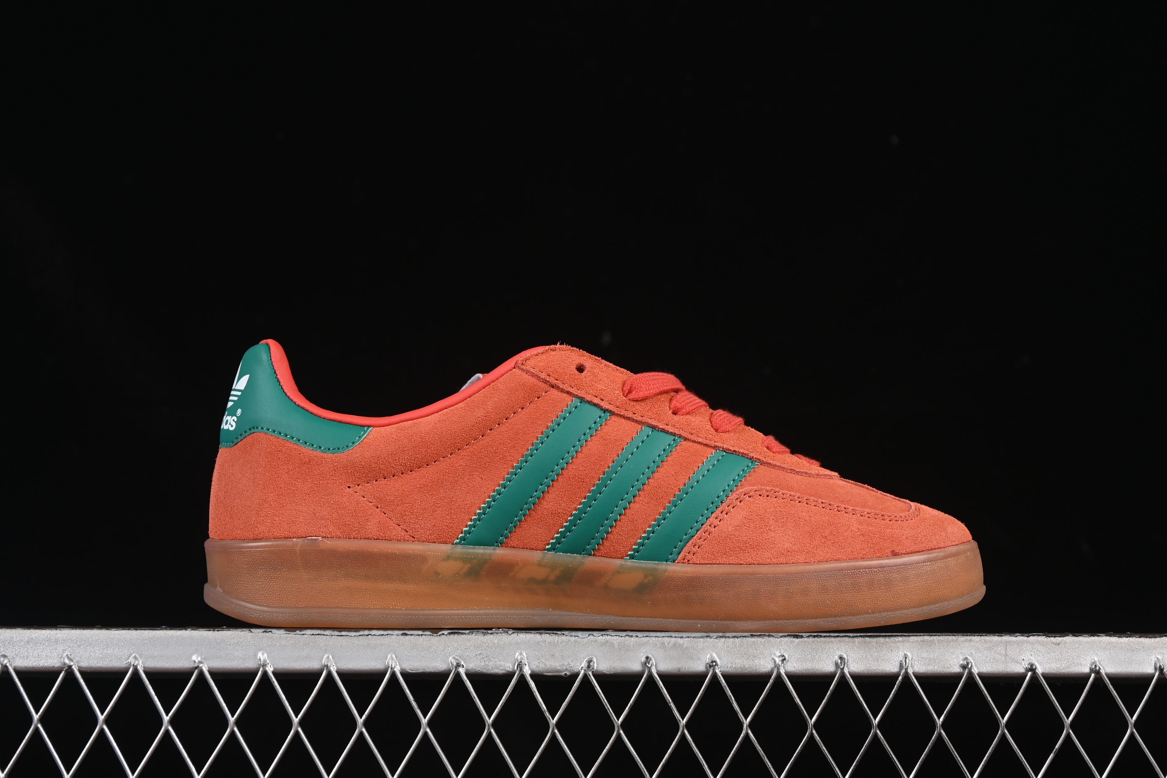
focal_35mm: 75
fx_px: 2431
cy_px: 389
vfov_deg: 18.2
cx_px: 584
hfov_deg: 27.0
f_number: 7.1
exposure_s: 1/80
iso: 160
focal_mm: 50
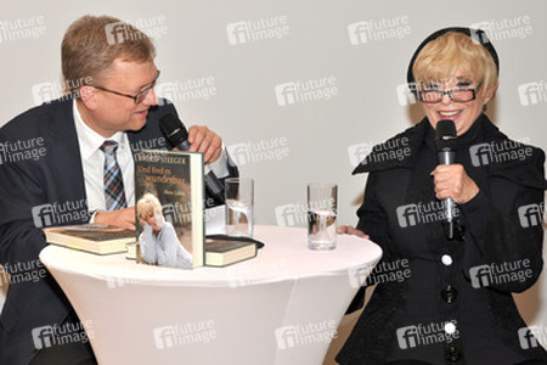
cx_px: 274
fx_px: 1139
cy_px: 182
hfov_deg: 27.0
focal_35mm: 75
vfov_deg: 18.2
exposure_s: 1/200
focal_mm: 50
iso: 400
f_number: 6.3
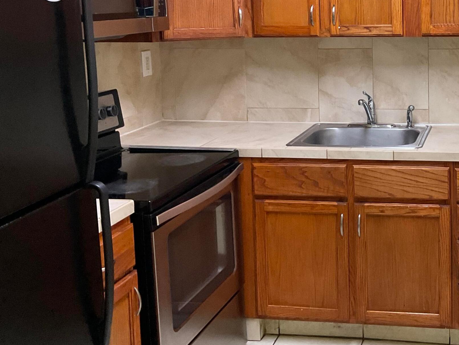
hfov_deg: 34.9
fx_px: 690
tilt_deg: -7.1
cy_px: 69
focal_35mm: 52
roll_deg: +1.4
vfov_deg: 27.5
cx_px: 406
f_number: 1.8
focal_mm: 3
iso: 100
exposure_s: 1/60
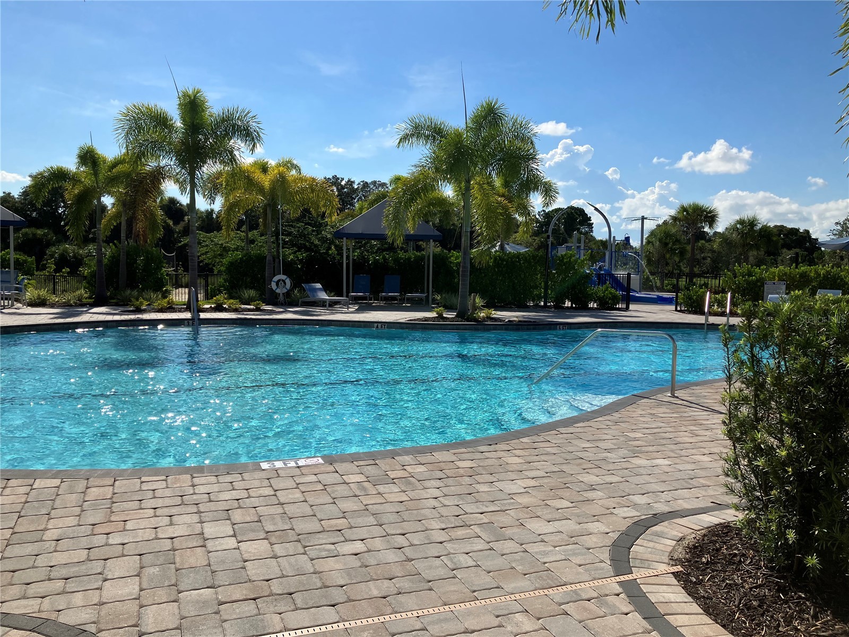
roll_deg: -0.5
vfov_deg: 49.7
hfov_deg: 63.4
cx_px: 424
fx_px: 687
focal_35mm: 28
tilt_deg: -2.8
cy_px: 318
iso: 32
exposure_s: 1/4049
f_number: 1.8
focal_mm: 3.99
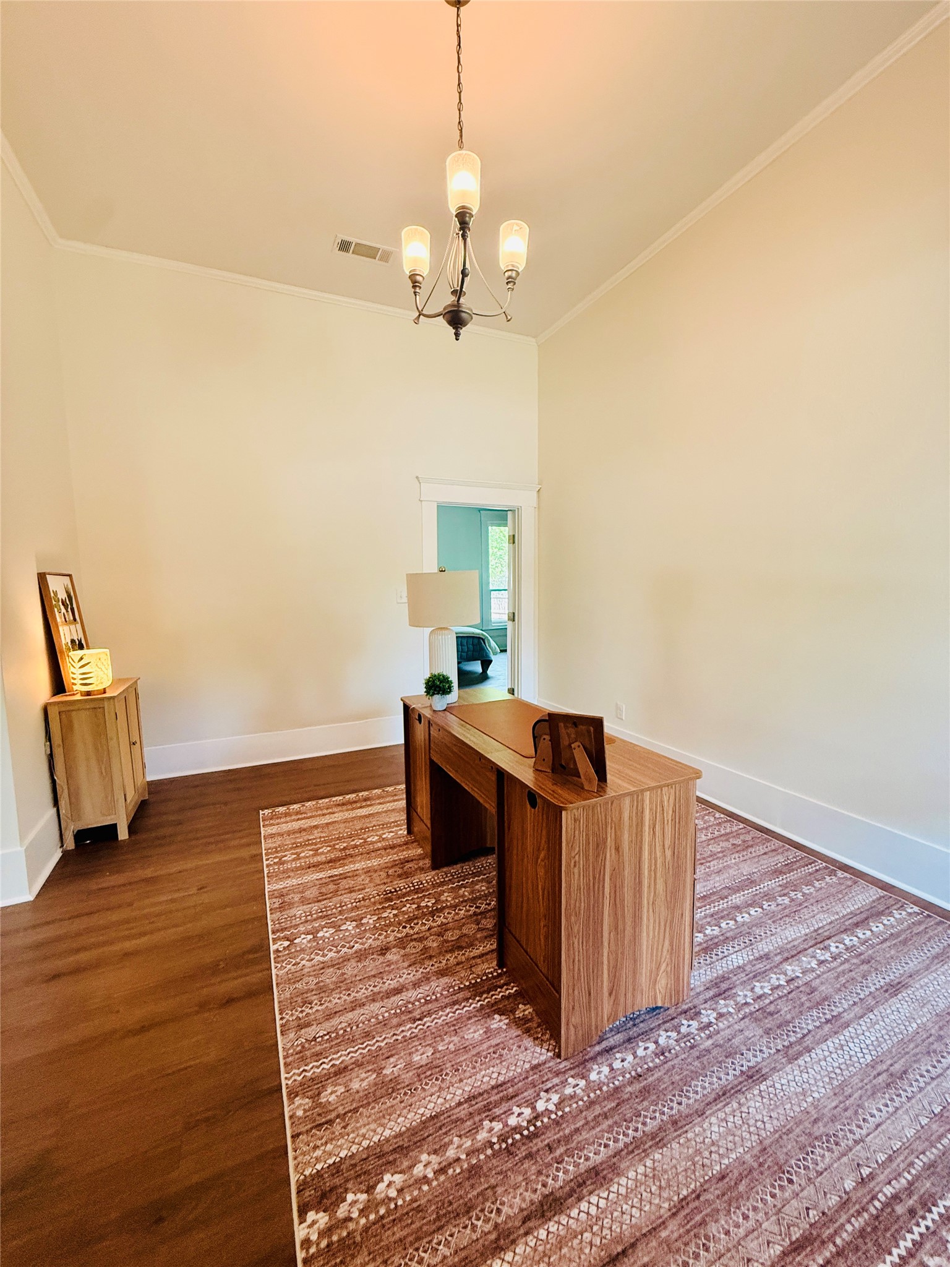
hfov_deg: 85.7
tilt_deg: -4.6
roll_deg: +0.4
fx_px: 512
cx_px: 475
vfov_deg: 102.1
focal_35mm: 14
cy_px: 634
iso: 320
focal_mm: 2.22
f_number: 2.2
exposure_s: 1/120
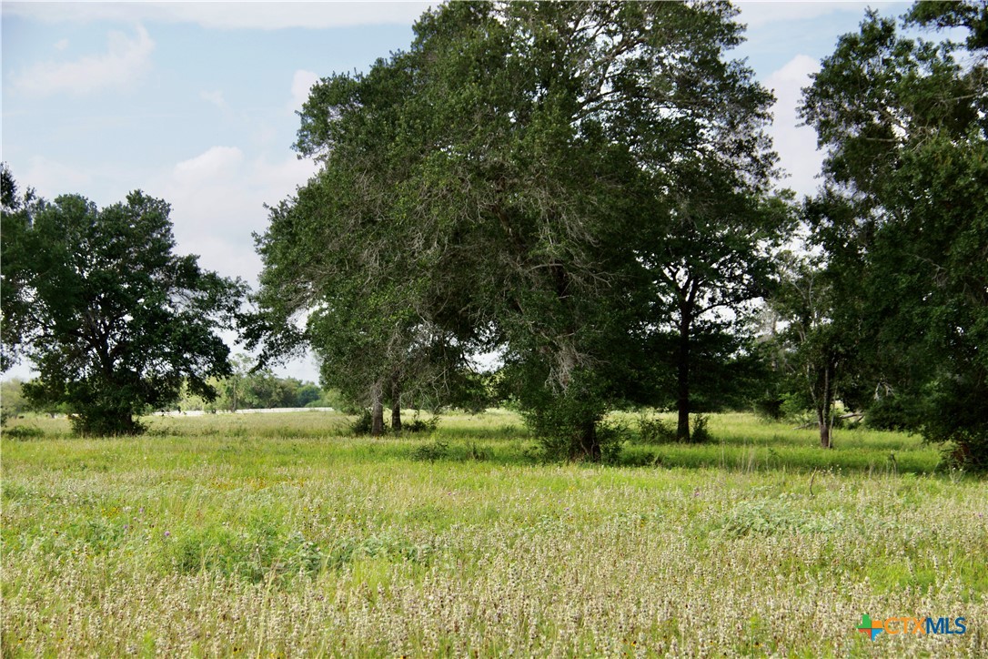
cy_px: 330
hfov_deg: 22.6
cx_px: 494
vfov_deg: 15.2
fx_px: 2470
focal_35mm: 90
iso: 100
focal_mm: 60
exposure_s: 1/250
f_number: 6.3
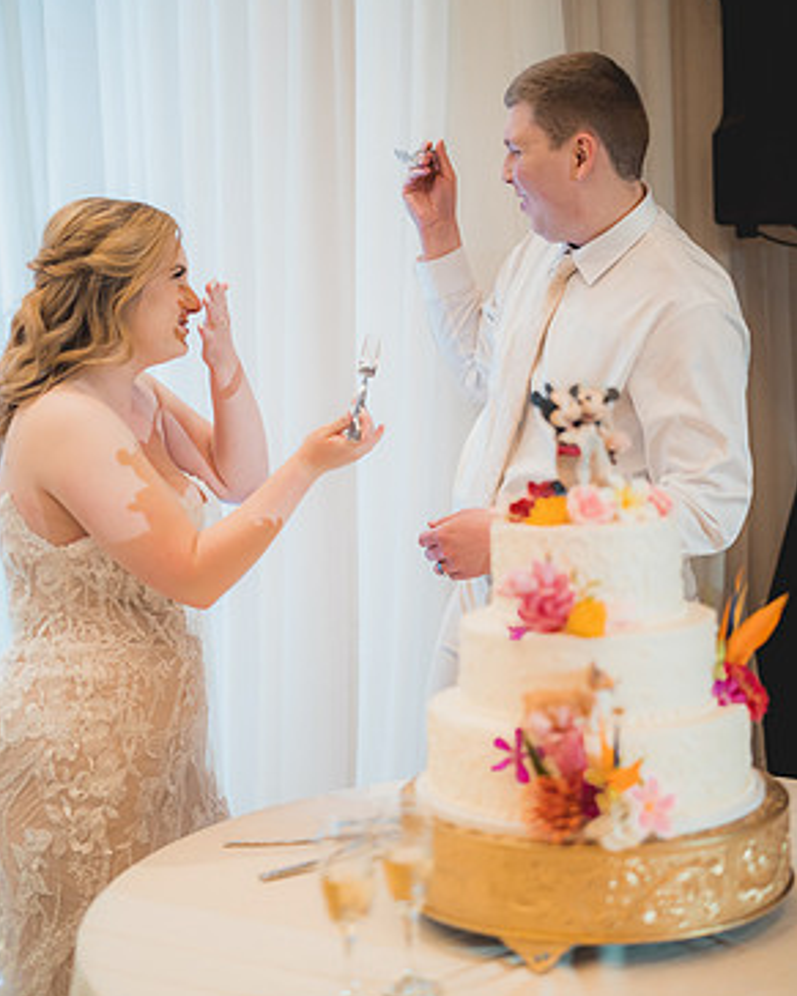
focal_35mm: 58
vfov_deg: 32.5
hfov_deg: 26.2
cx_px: 389
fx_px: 1711
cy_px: 534
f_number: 1.4
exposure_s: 1/500
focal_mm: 50
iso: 1250
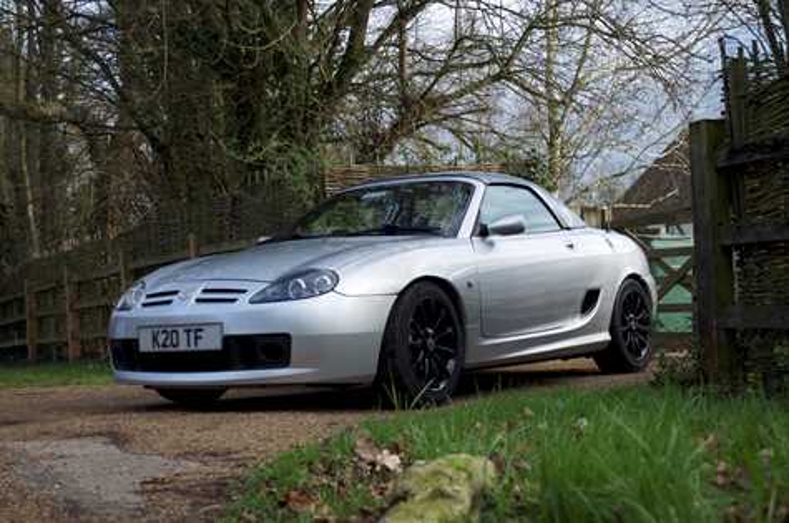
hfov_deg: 37.9
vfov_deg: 25.7
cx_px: 394
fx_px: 1149
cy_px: 262
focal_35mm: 52
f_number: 5.6
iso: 100
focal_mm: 35
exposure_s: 1/125
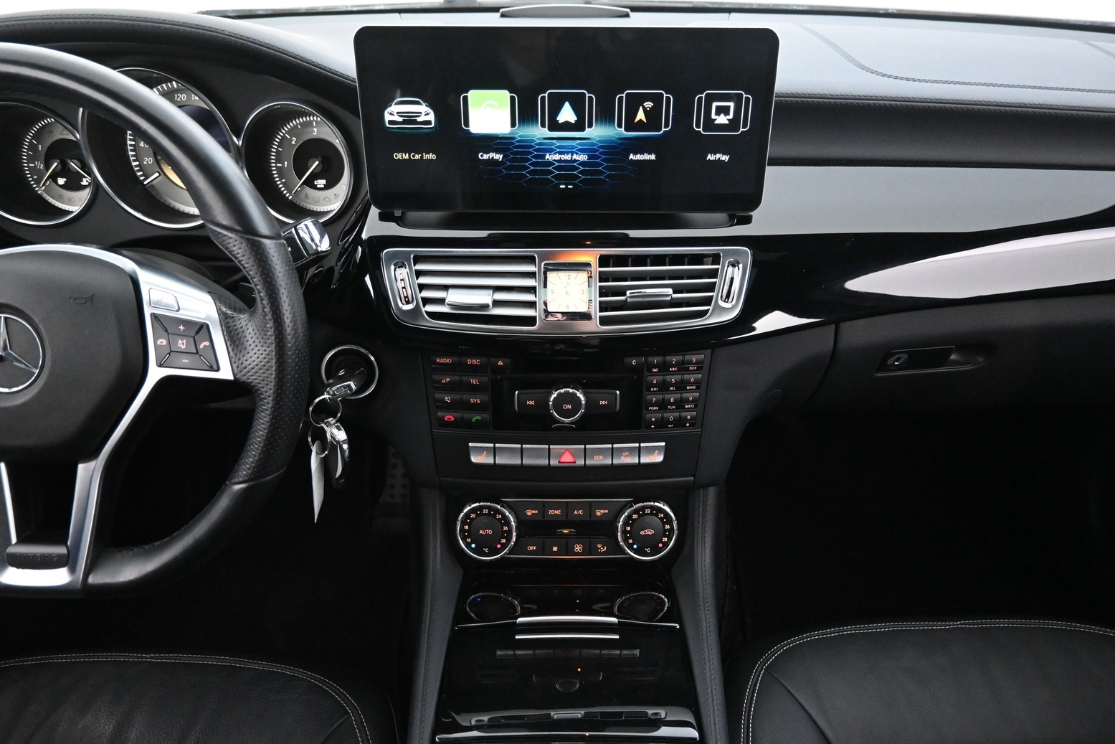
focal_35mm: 25
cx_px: 567
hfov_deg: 71.5
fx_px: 774
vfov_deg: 51.3
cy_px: 370
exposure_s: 1/25
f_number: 3.5
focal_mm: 16
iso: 6400
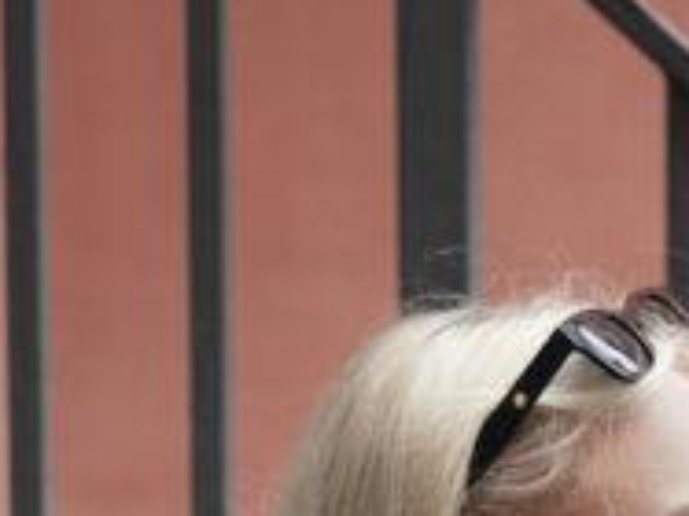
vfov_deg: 5.5
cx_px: 1017
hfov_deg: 7.4
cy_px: 1248
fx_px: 5231
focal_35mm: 263
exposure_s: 1/100
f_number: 2.5
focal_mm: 50
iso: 1600
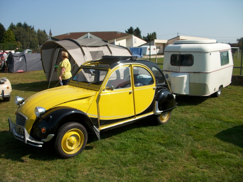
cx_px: 122
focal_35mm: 31
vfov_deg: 45.4
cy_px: 91
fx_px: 218
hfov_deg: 58.4
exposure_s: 1/185
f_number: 8.8
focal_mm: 5.7
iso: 80
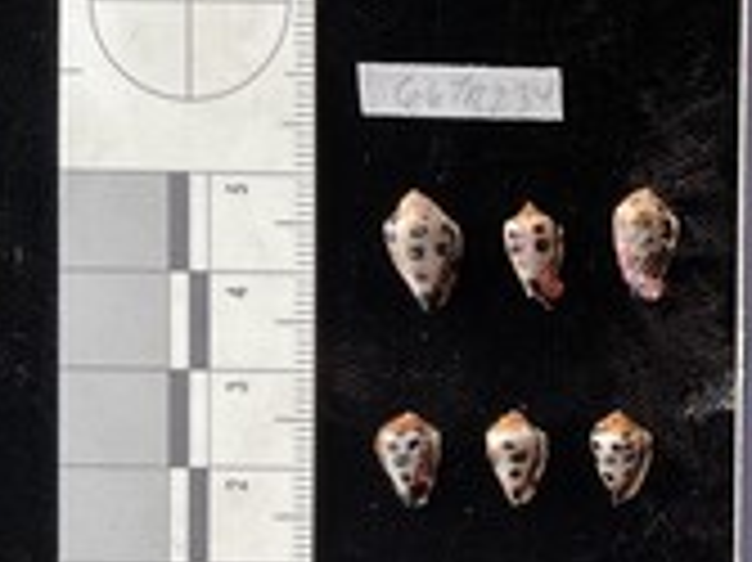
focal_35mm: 61
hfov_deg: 30.6
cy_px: 402
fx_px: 1324
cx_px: 639
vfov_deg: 23.8
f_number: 1.8
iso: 40
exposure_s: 1/60
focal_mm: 3
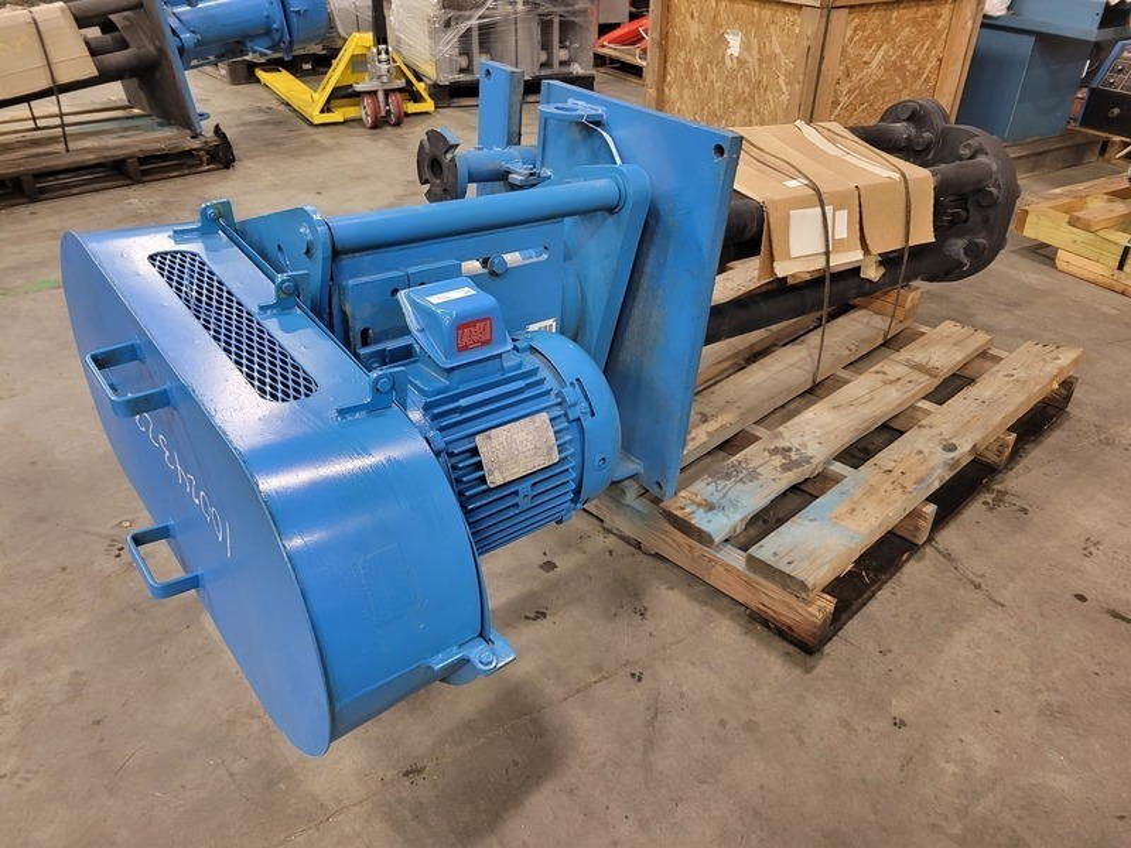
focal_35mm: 26
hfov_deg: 67.3
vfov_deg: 53.1
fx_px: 849
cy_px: 424
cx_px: 566
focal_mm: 5.4
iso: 320
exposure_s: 1/39
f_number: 1.8
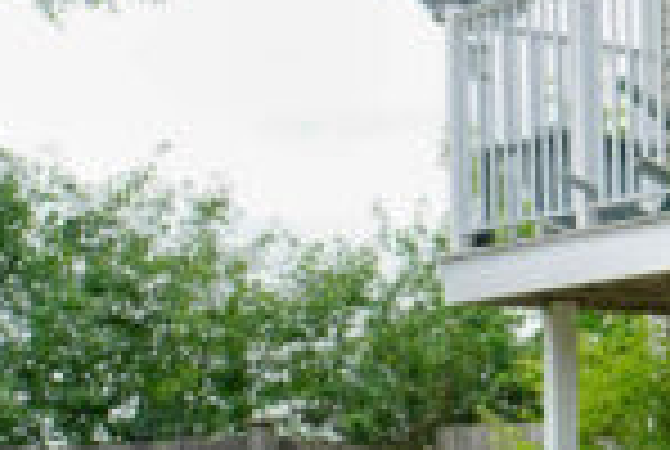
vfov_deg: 13.9
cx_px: 1596
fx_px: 1790
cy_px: 542
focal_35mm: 96
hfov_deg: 14.4
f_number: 5.6
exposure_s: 1/640
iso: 250
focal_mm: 14
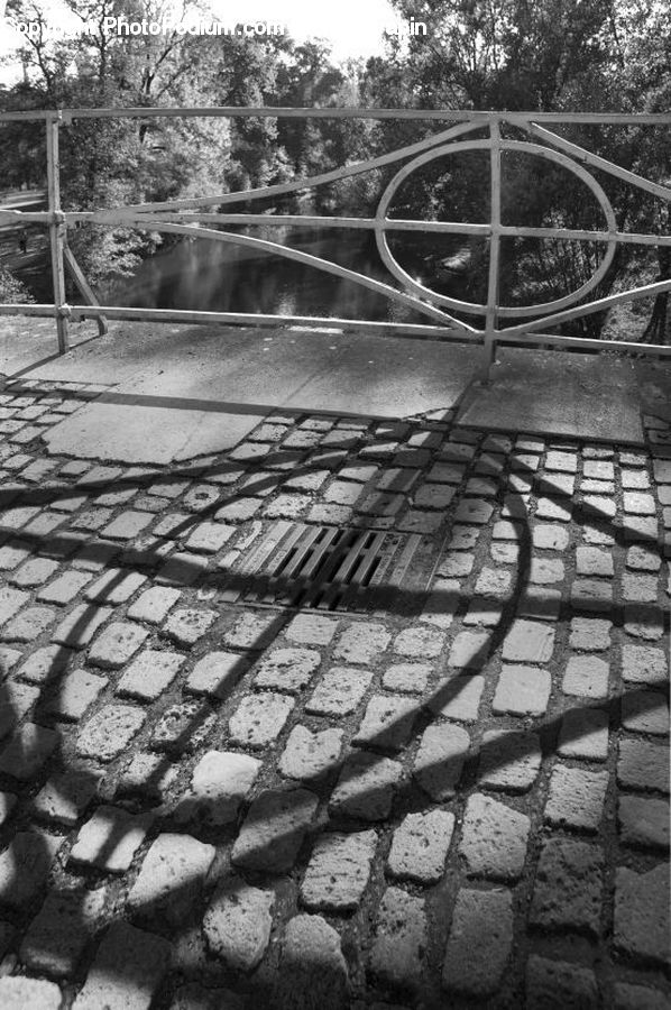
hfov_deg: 70.3
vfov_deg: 93.3
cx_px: 336
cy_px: 505
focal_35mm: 17
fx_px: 476
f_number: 8
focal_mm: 17
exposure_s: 1/250
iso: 200
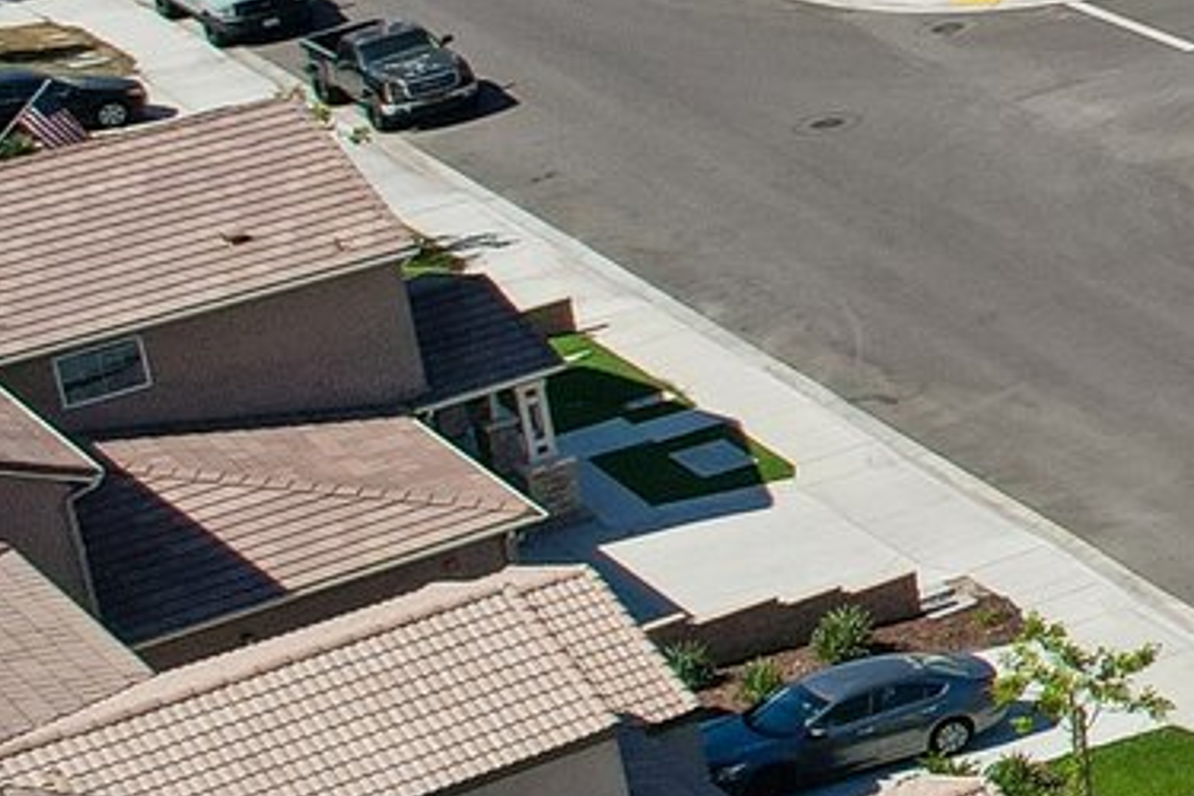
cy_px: -170
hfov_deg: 12.2
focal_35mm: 120
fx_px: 3980
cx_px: 3139
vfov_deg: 11.2
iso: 120
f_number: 2.8
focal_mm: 8.4
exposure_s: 1/3000
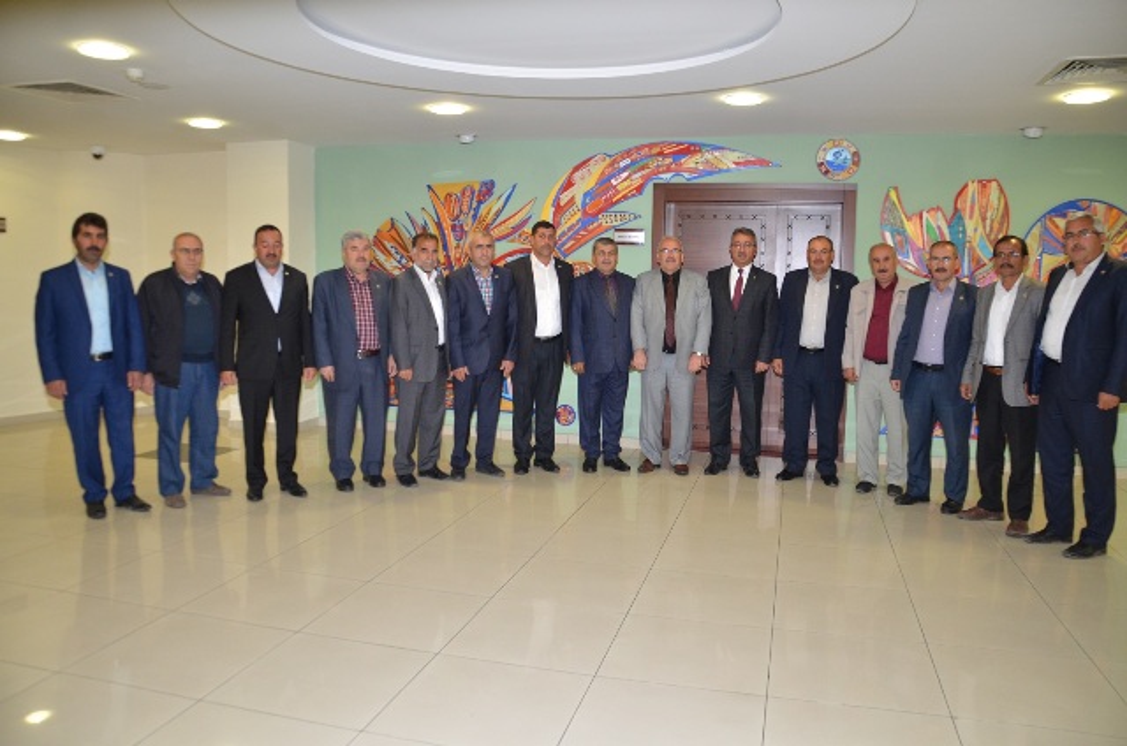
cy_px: 373
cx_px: 564
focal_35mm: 27
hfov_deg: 67.5
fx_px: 844
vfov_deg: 47.7
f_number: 4
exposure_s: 1/60
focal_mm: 18
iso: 800
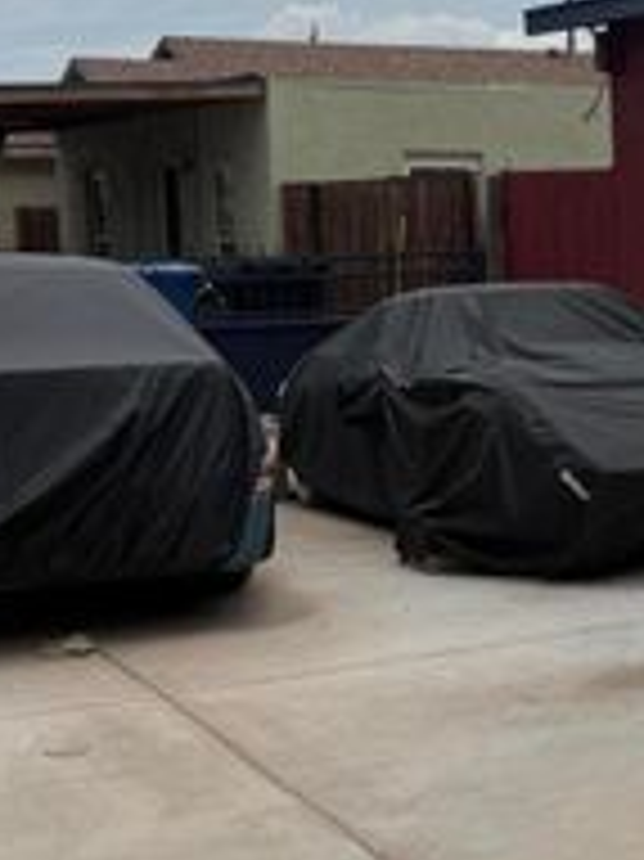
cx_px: 887
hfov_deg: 16.4
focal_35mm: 84
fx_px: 2086
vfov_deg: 23.3
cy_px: 385
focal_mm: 6.76
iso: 80
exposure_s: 1/10309
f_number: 1.78
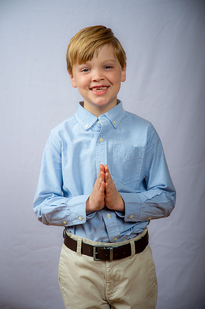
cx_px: 102
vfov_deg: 25.4
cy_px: 154
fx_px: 685
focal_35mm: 80
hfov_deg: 17.0
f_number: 6.3
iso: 250
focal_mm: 80
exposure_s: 1/200
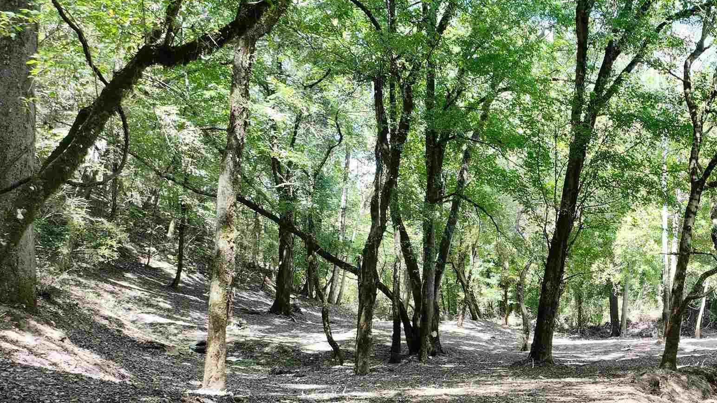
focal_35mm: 52
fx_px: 988
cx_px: 702
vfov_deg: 22.8
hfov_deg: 36.2
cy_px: 314
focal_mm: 12.29
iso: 390
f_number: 2.8
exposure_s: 1/320
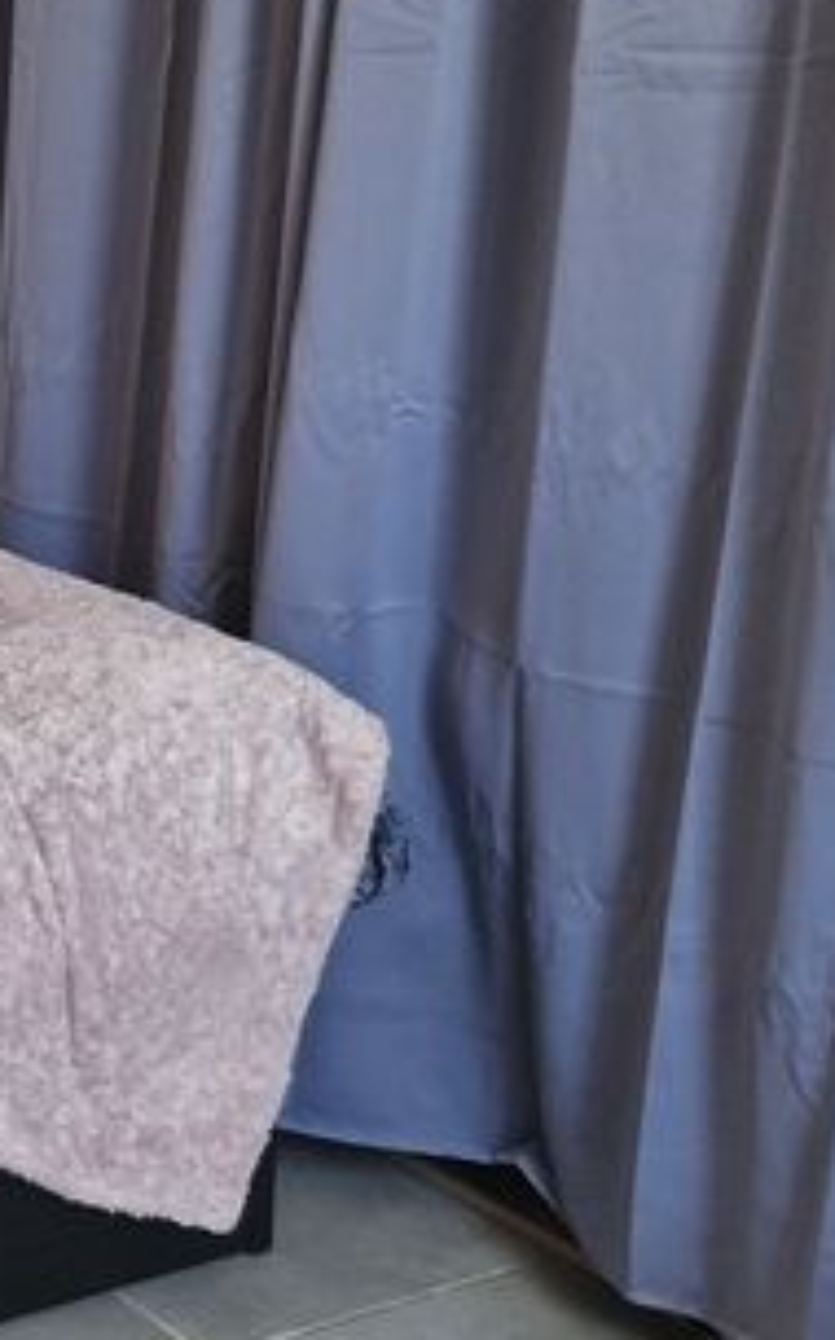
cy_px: 598
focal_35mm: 80
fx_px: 2920
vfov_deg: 25.8
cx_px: -541
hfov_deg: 14.7
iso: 160
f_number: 1.8
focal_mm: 5.54
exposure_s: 1/100
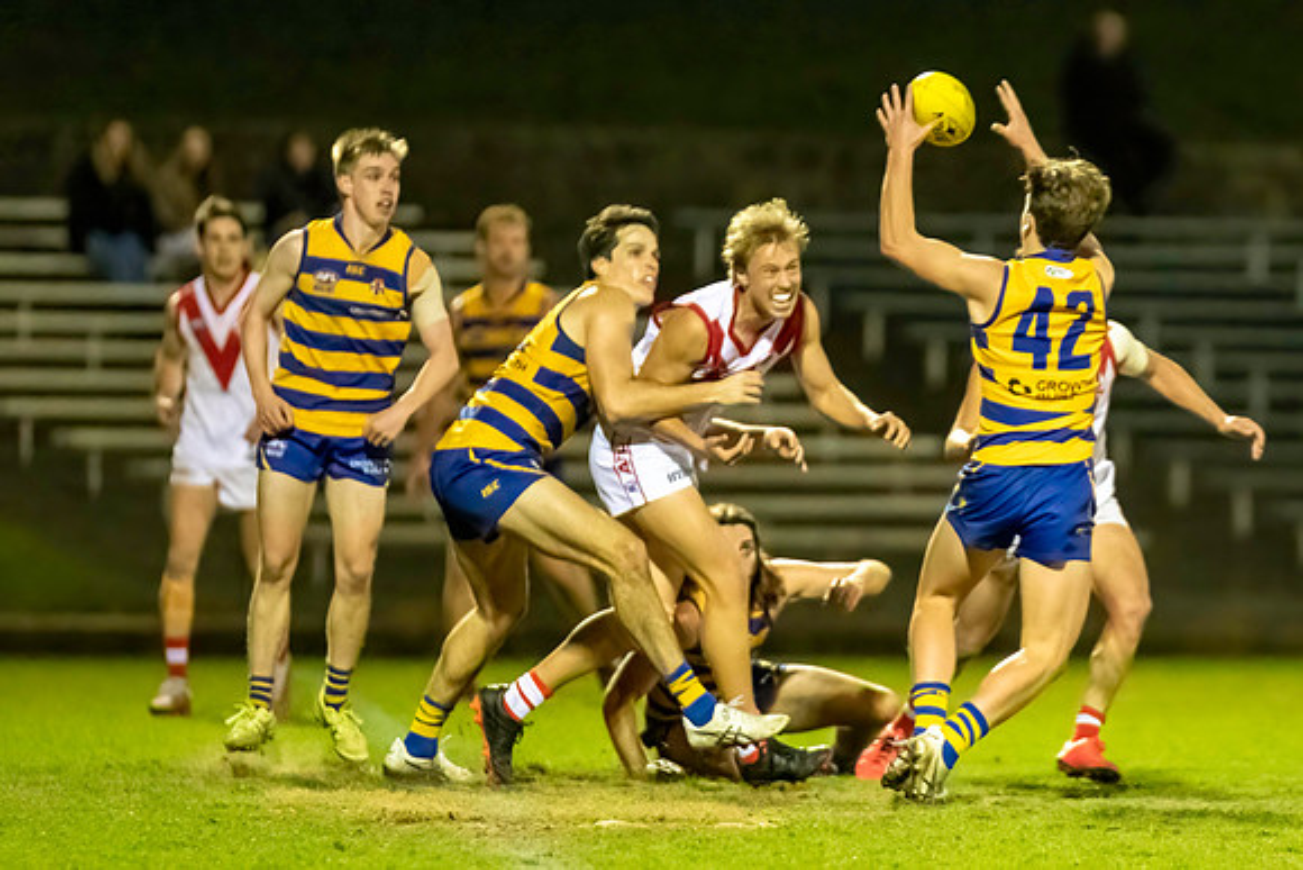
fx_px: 21240
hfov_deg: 3.5
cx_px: 944
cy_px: 634
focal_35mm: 587
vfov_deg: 2.3
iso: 10000
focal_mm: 300
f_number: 2.8
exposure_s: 1/1250
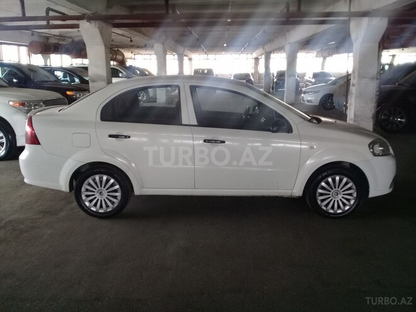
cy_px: 156
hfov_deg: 58.4
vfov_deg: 45.4
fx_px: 373
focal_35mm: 31
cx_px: 208
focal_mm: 3.3
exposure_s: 1/33
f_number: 2.2
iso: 64
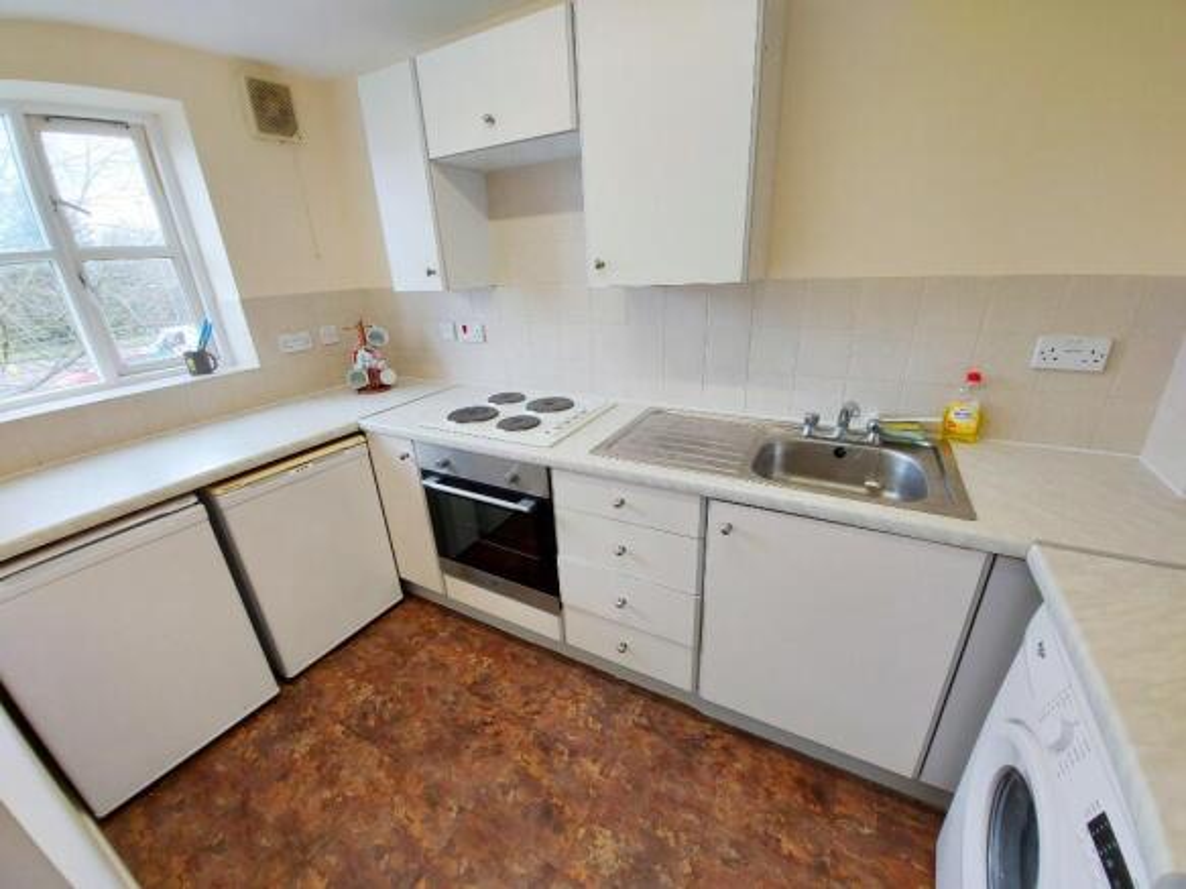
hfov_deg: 106.2
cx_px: 593
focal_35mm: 13
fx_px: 445
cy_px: 444
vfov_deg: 89.9
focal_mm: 1.74
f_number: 2.2
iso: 64
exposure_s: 1/50
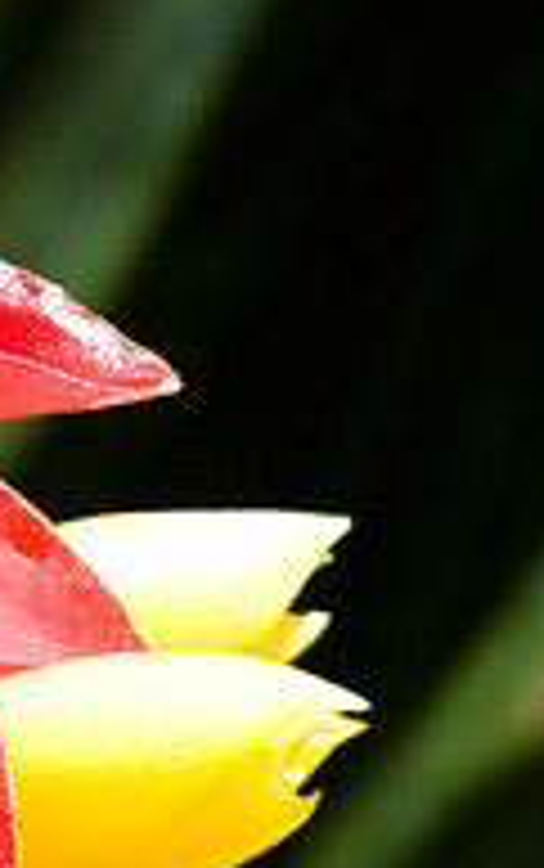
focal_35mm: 482
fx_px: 11397
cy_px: 526
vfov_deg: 4.4
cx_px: -396
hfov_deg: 2.7
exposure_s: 1/60
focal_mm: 105
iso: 200
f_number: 14
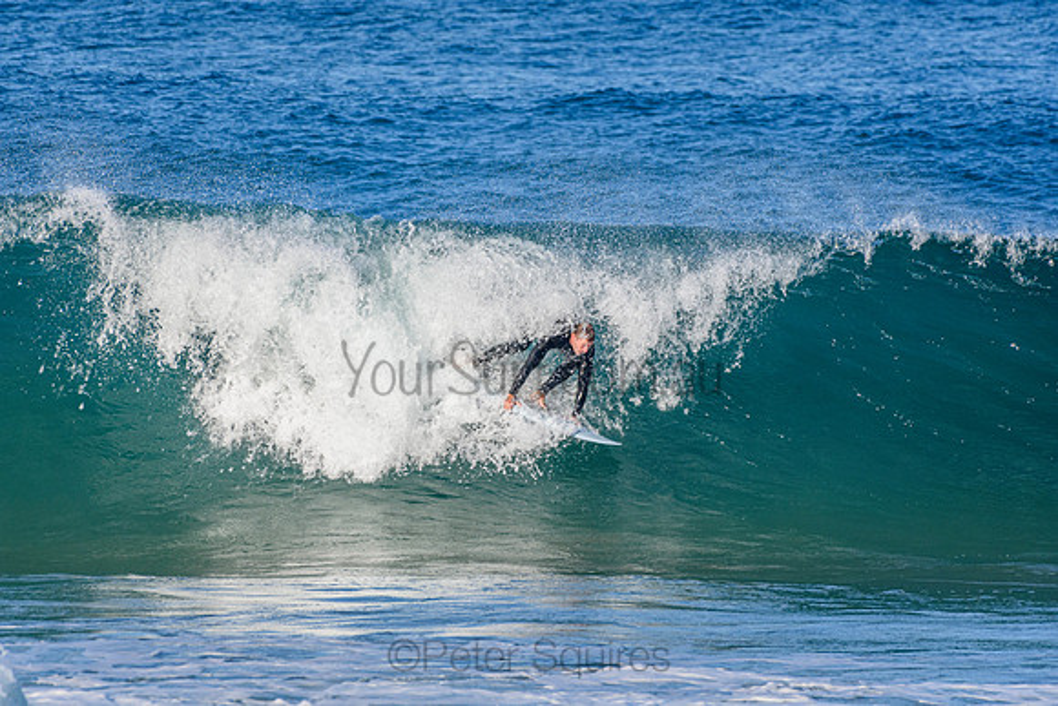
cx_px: 529
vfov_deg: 1.8
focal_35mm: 750
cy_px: 353
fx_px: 22046
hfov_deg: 2.7
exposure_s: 1/2000
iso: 400
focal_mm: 500
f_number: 5.6
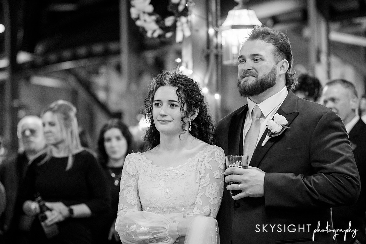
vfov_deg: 10.9
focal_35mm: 126
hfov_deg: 16.3
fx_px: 1278
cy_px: 122
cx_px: 183
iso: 8000
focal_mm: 120
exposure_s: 1/100
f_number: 2.8
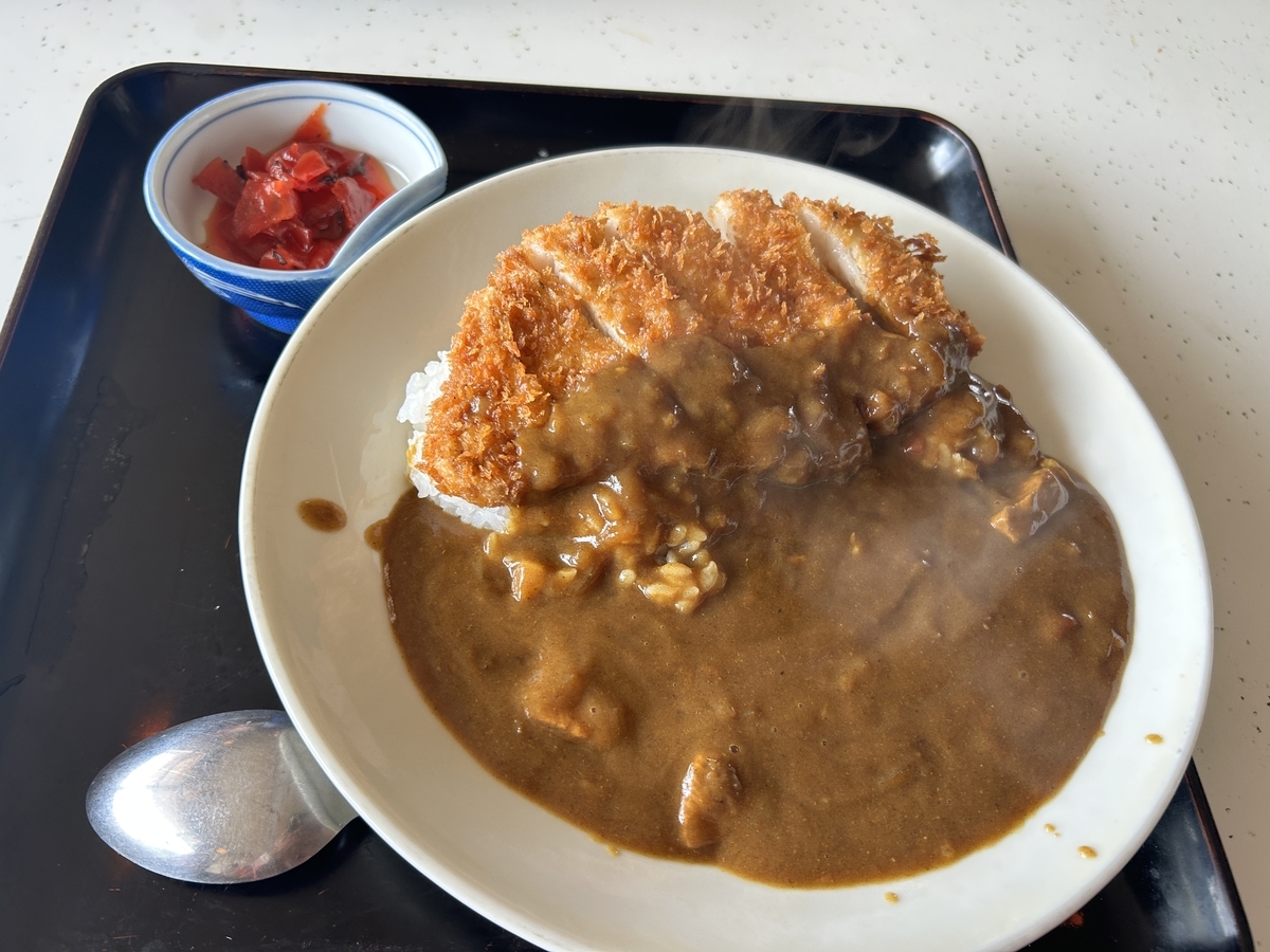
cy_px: 476
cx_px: 635
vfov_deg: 53.1
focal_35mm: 26
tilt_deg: -57.2
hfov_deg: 67.3
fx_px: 954
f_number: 1.5
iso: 64
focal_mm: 5.7
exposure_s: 1/121
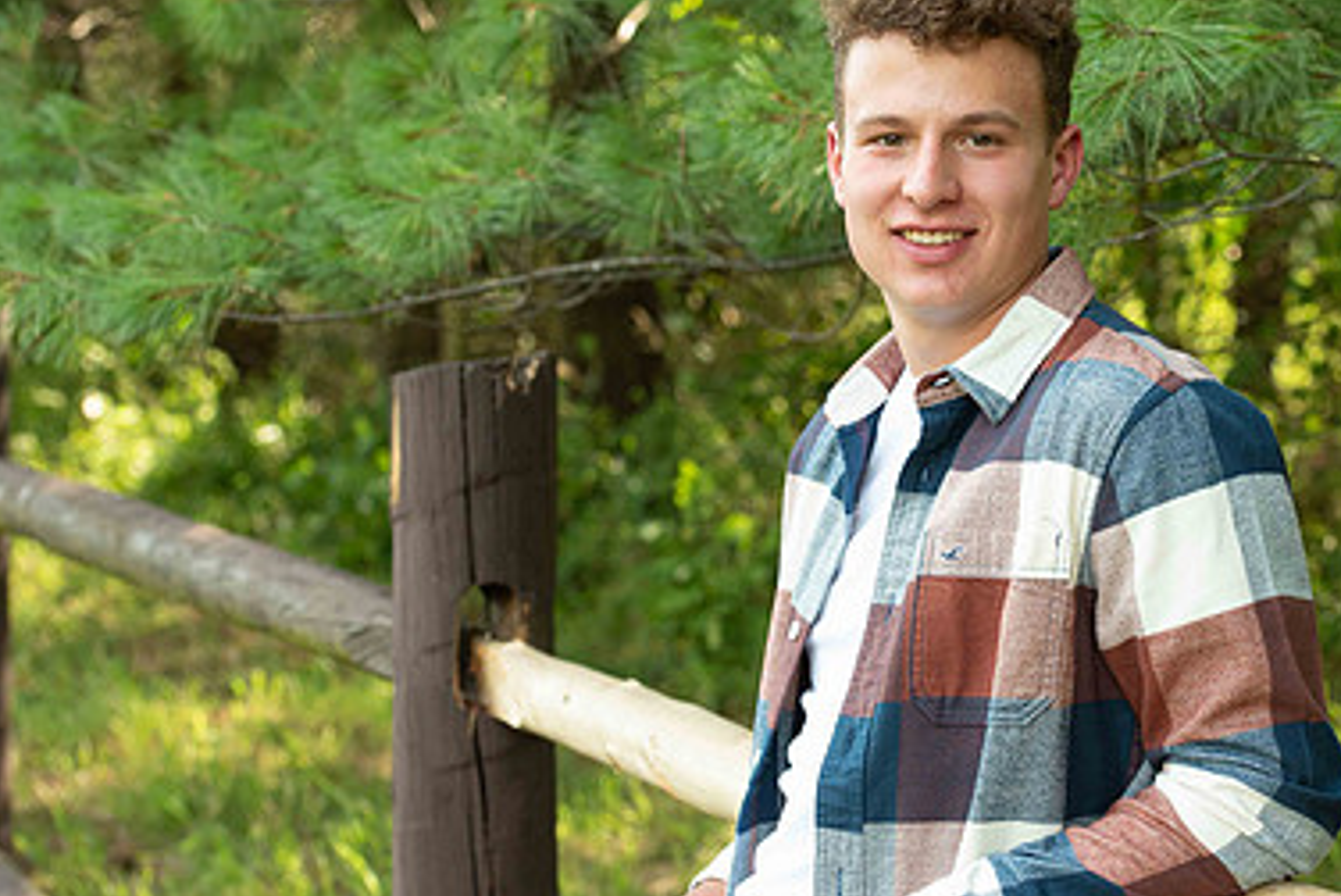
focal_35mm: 108
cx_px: 913
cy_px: 448
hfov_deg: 18.9
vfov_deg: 12.7
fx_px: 4024
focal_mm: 70
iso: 400
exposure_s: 1/200
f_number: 5
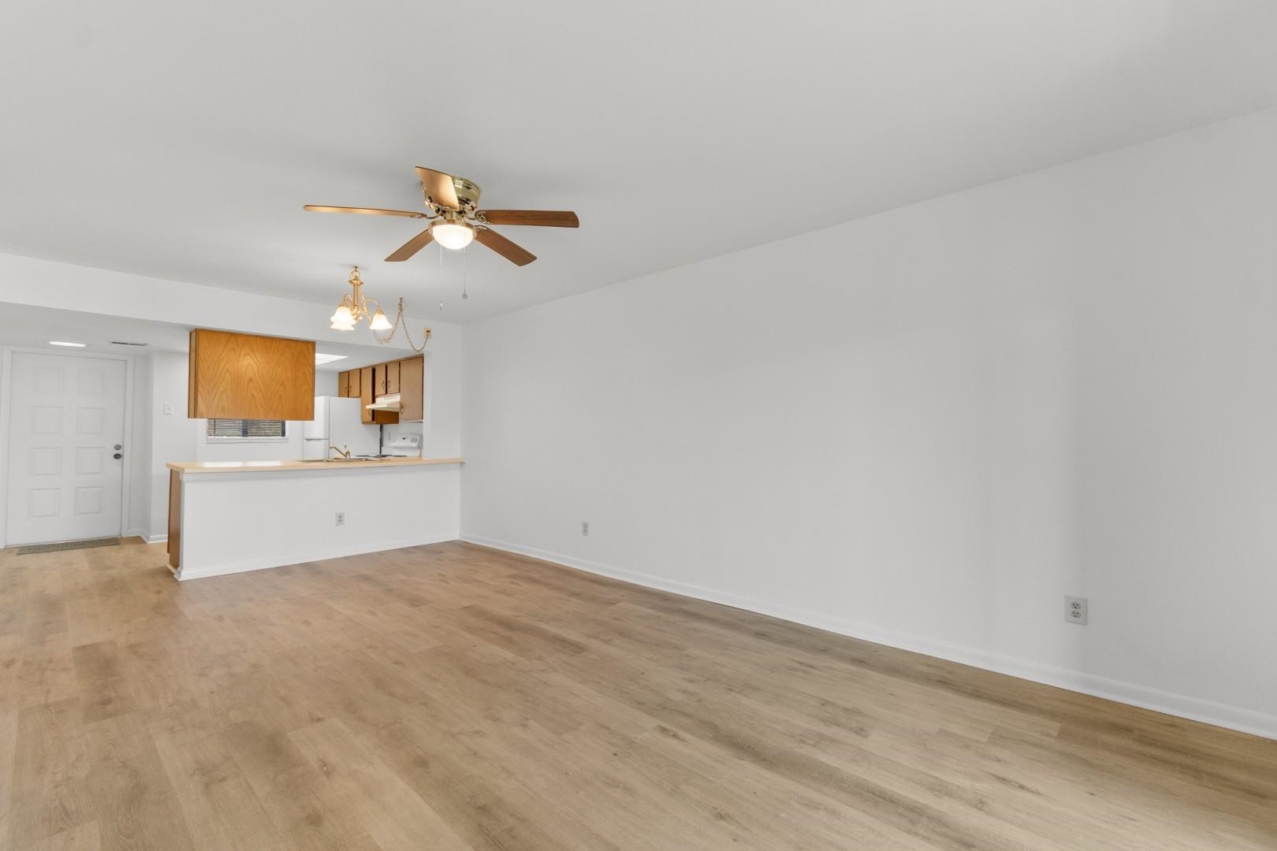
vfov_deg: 77.3
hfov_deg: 100.4
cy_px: 426
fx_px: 532
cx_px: 638
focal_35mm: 15
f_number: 5
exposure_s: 1/4
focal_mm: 10
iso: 100
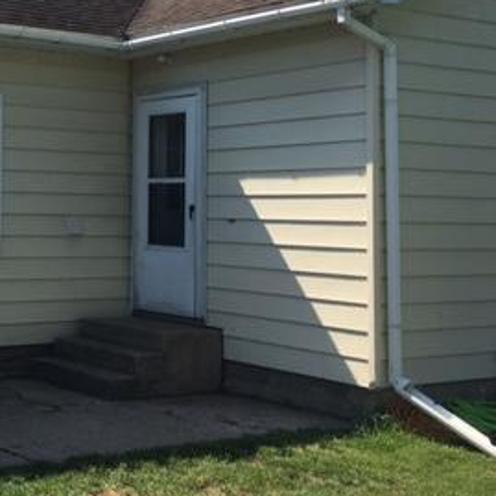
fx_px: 989
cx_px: -59
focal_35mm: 61
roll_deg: -1.8
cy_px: 153
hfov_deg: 25.9
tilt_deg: +4.7
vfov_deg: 27.9
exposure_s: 1/1350
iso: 25
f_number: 2.2
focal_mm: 4.15
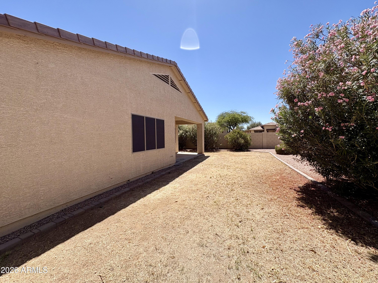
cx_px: 189
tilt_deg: +0.1
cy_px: 142
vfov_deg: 85.7
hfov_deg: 102.1
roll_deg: +2.1
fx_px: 153
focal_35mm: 14
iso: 50
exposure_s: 1/1748
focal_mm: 2.22
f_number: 2.2
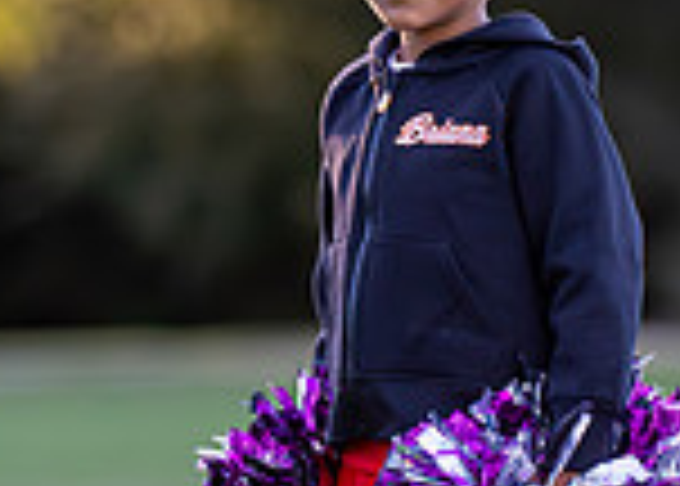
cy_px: 303
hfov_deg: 3.0
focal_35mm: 675
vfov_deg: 2.1
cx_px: 469
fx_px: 13042
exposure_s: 1/3200
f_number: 2.8
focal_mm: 146
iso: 1600
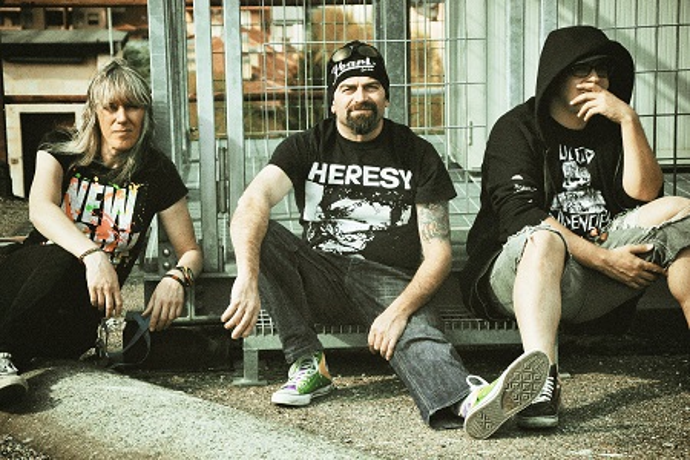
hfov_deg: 18.2
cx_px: 345
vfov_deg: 12.2
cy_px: 230
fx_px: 2156
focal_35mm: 112
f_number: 5.3
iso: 100
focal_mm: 75
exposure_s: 1/1000
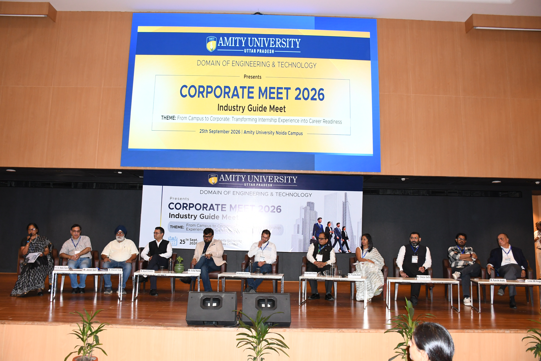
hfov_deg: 67.4
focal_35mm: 27
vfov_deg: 47.9
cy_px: 180
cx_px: 270
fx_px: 406
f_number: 5
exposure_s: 1/125
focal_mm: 18
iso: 1250
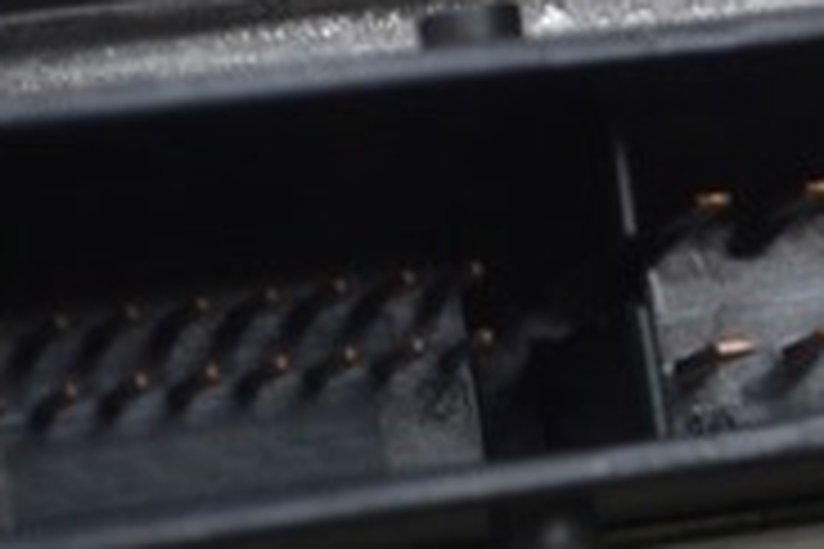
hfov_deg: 7.1
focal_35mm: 288
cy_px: 176
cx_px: 1157
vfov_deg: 4.8
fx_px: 6586
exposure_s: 1/50
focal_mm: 55
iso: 400
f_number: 5.6
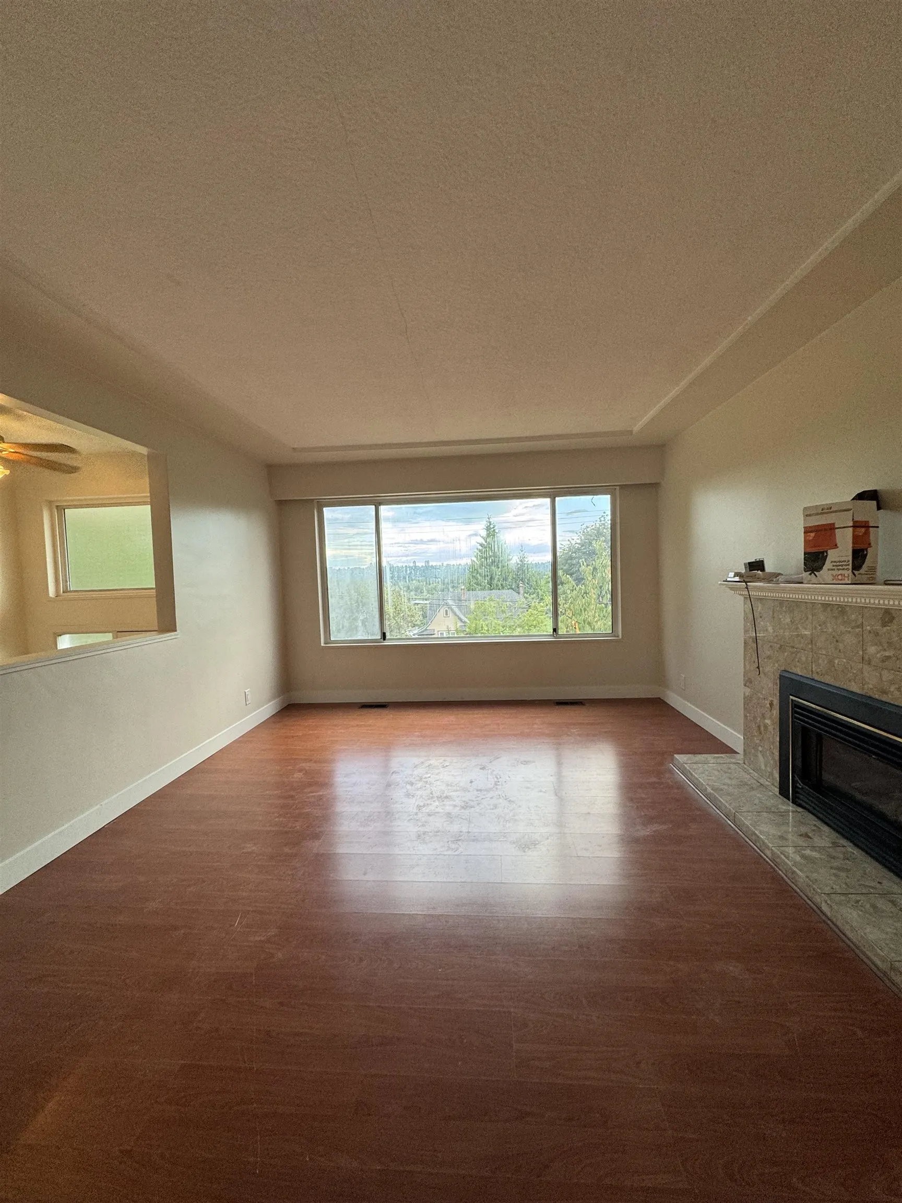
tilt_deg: -2.9
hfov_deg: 85.7
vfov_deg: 102.1
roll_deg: +1.4
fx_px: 486
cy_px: 602
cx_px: 451
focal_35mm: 14
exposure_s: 1/120
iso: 125
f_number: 2.2
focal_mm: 2.22
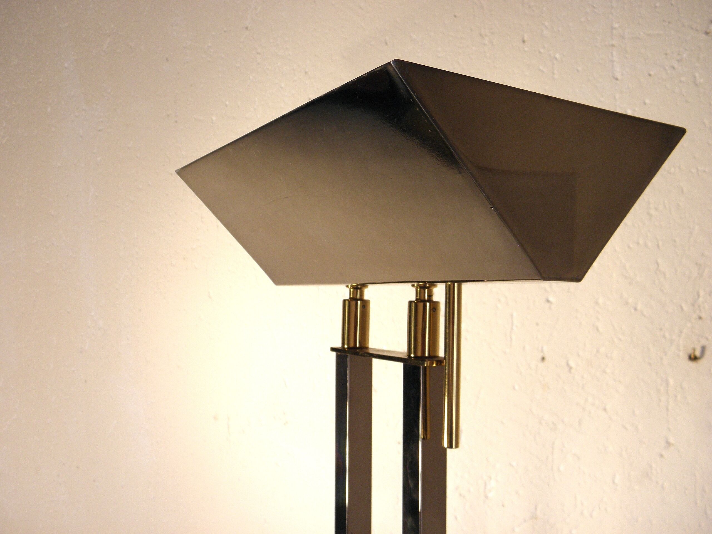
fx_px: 679
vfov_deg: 42.9
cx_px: 356
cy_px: 267
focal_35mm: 33
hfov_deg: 55.4
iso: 125
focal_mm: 5.9
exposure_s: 1/30
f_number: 3.6
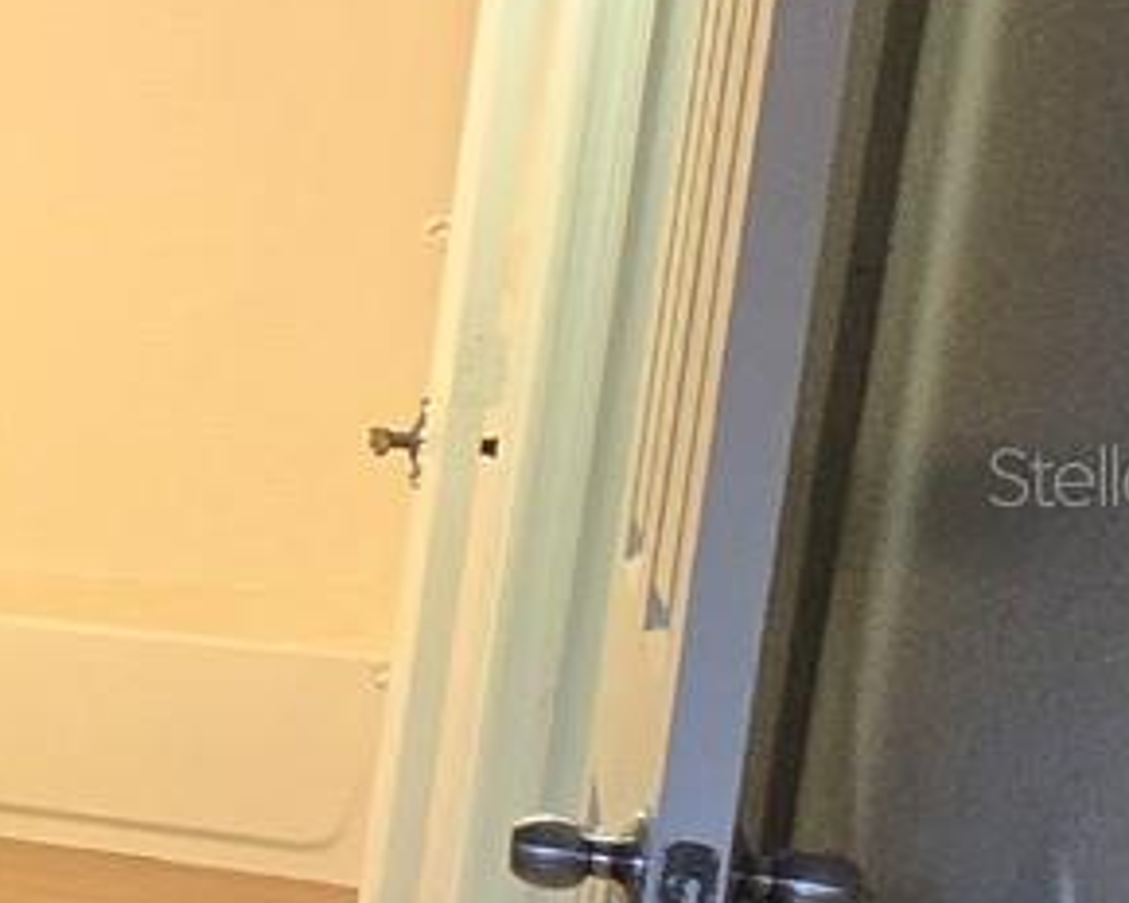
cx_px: -1760
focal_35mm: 70
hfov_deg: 14.0
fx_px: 2339
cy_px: 475
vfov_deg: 21.9
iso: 320
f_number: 2.2
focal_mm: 2.2
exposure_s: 1/60
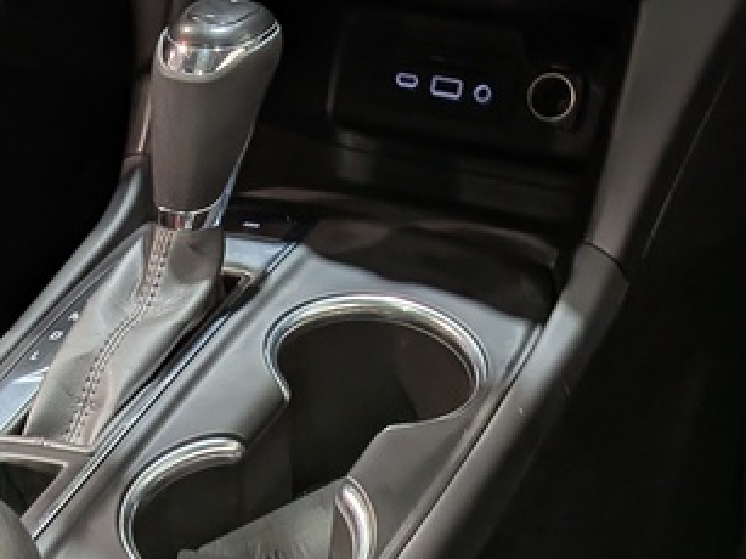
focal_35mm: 80
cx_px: 250
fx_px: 1723
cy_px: -61
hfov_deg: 24.3
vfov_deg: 17.8
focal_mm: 4.53
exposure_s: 1/40
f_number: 1.7
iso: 79
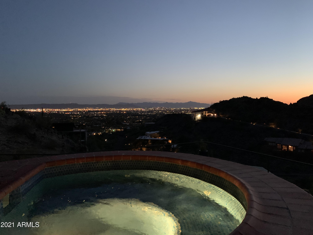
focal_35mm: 26
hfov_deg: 67.3
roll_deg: +0.5
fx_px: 235
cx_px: 156
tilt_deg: -1.2
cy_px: 118
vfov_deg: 53.1
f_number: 1.8
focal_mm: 4.25
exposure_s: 1/27
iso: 800
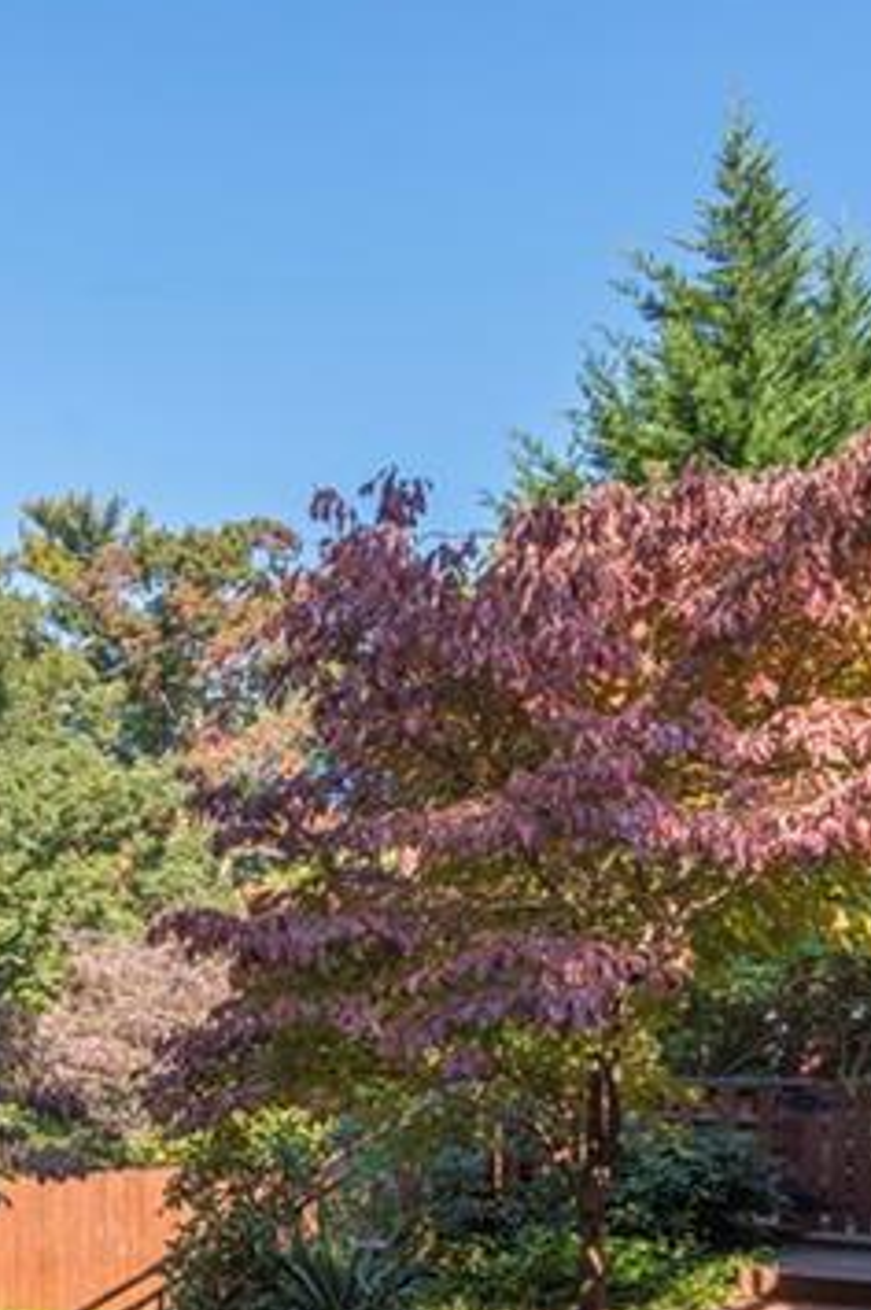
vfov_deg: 37.0
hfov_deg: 21.2
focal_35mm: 52
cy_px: 1035
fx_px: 1891
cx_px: -487
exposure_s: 1/320
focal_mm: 18
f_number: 7.1
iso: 320
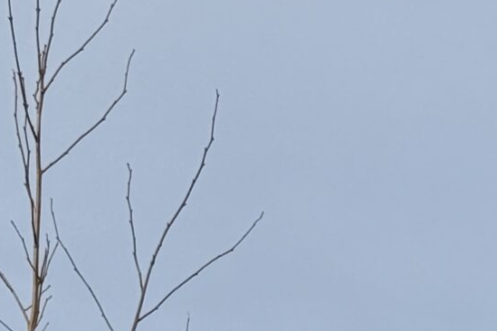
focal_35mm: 233
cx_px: 787
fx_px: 3216
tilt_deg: +20.1
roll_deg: -2.2
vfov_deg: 5.8
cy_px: 573
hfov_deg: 8.6
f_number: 1.78
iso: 64
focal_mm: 6.76
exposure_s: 1/2208
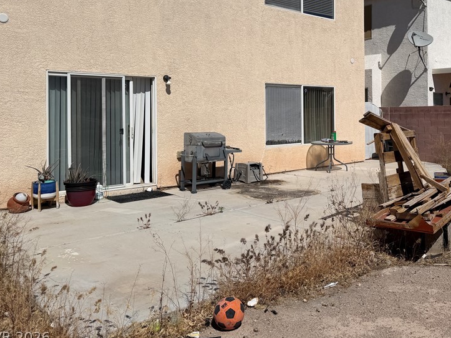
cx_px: 301
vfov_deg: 41.2
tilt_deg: +0.0
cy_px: 108
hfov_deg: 52.9
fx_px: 443
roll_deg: +0.4
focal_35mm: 34
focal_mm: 6.76
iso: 80
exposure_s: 1/17544
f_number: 1.78
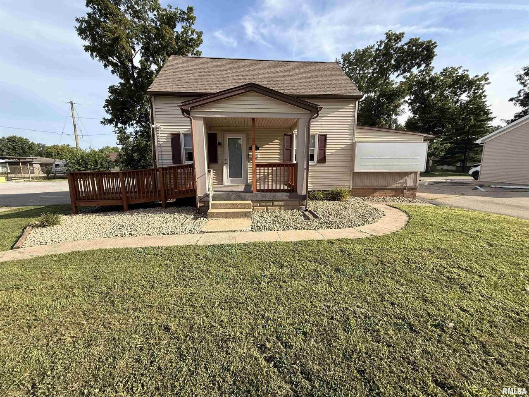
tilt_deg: -8.8
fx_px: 214
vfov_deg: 85.7
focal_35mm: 14
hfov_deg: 102.1
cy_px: 198
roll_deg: +0.2
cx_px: 264
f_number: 2.2
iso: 50
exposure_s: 1/1033
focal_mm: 2.22
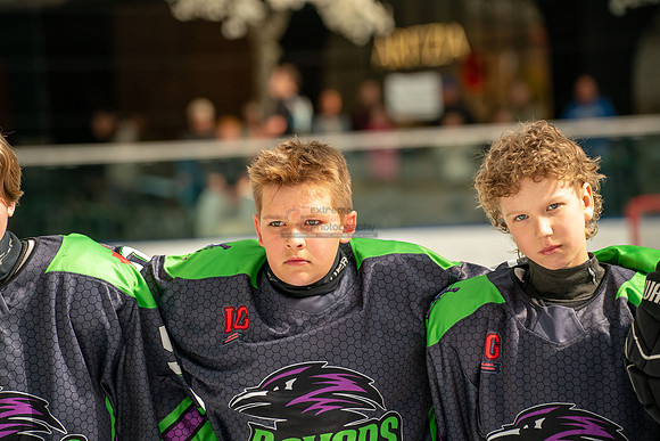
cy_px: 220
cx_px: 330
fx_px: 2751
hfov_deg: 13.7
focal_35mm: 150
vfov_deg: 9.2
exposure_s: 1/2500
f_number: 4
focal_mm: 150
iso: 2000
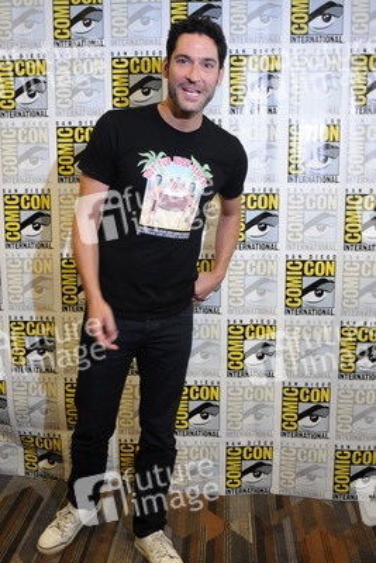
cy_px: 282
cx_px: 188
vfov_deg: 53.1
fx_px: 563
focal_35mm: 36
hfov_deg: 36.9
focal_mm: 24
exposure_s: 1/40
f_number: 3.2
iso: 1000
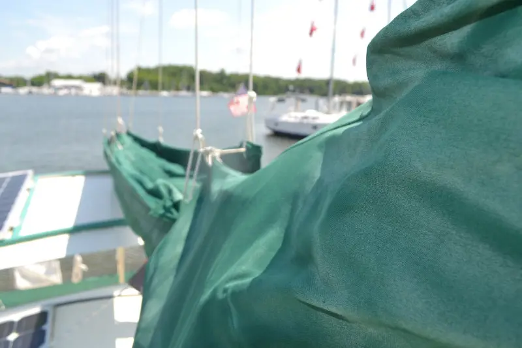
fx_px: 391
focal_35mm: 27
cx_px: 261
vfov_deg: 47.9
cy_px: 174
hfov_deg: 67.4
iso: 100
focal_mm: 18
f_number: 7.1
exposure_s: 1/200
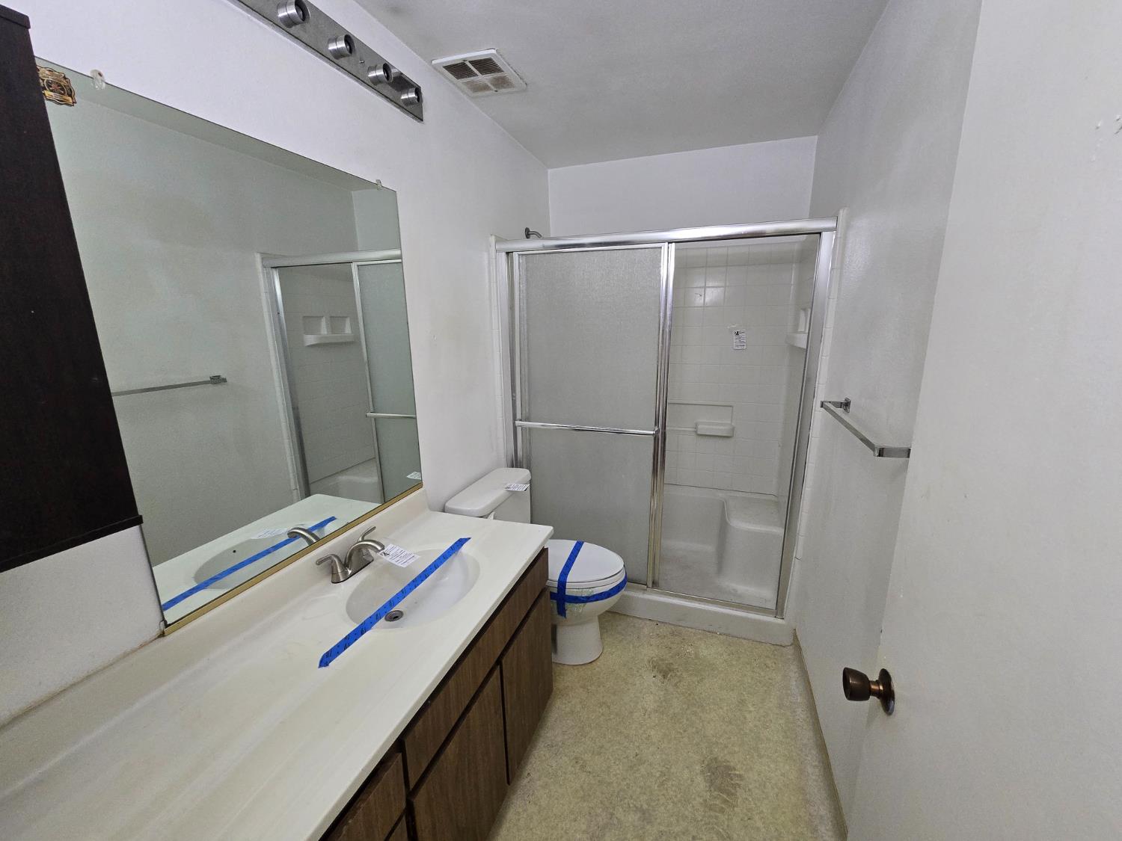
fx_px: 421
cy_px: 420
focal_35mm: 13
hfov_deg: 106.2
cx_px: 561
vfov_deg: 89.9
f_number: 2.2
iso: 250
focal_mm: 2.2
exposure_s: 1/72.1
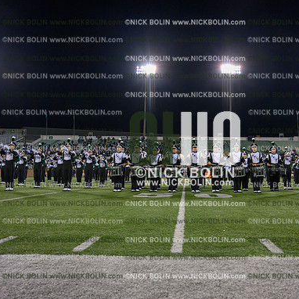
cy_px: 149
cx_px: 185
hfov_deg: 52.0
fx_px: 303
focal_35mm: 31
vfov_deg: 52.5
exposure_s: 1/1000
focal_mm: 24
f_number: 4
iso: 5000
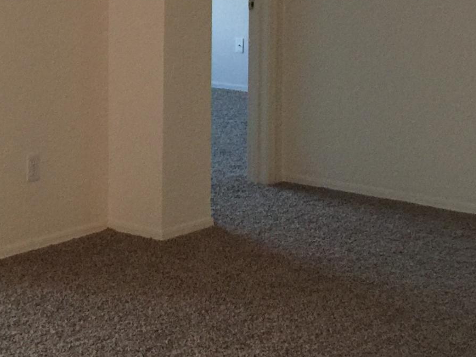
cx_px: 155
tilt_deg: -4.0
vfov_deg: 14.9
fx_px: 1334
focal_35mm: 97
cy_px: -13
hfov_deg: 20.2
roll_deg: -1.5
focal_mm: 4.15
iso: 64
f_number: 2.2
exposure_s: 1/4
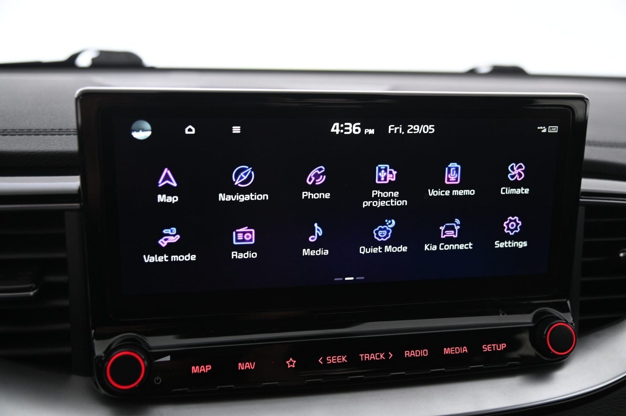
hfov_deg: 50.7
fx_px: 660
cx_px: 313
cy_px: 208
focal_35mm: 38
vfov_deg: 35.0
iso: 2000
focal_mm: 38
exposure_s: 1/25
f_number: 4
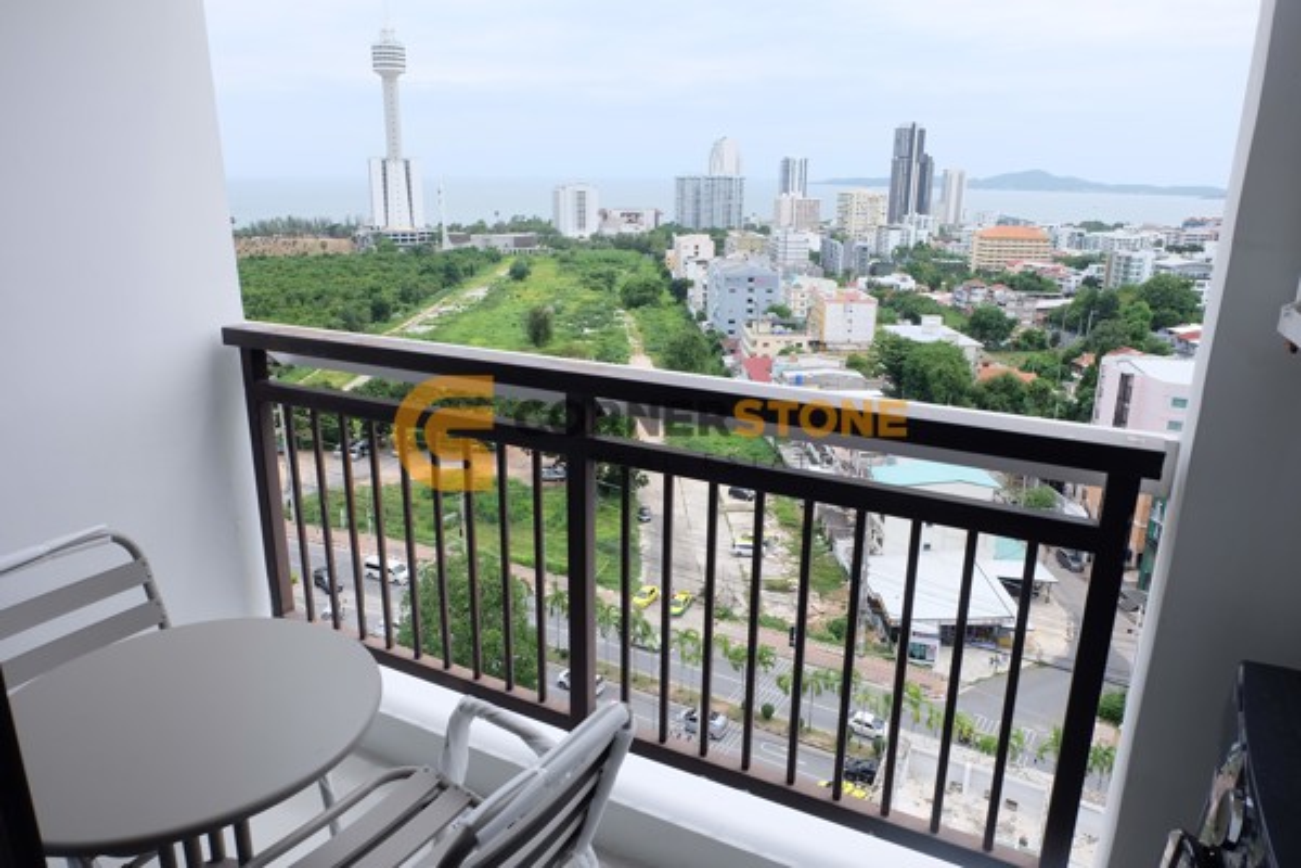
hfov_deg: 73.7
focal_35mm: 24
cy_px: 434
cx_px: 650
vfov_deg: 53.1
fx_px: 867
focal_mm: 16
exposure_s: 1/450
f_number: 8
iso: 400
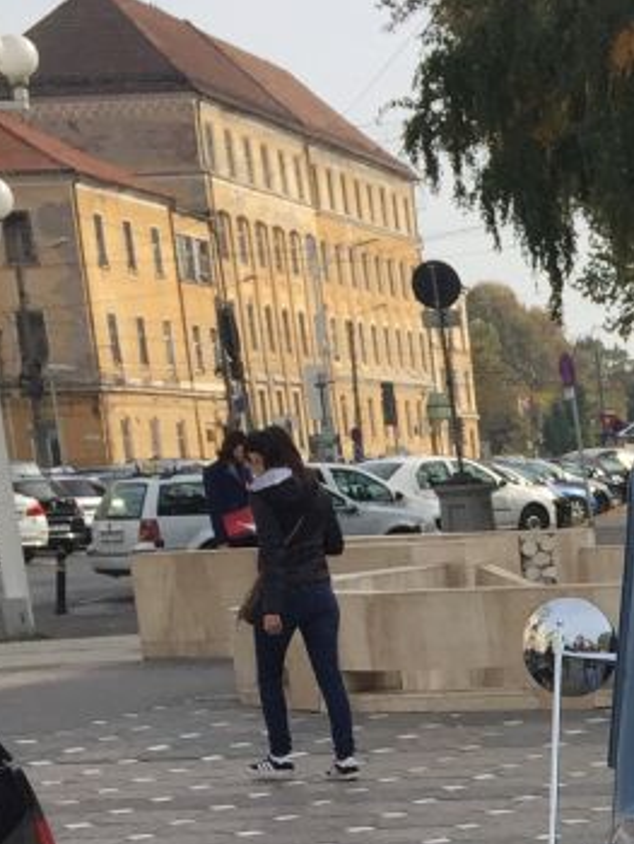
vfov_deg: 16.4
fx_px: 2756
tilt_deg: -12.9
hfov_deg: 11.9
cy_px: 1101
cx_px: 1217
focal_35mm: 113
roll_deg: +2.5
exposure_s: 1/1412
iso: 32
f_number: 2.2
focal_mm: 4.15
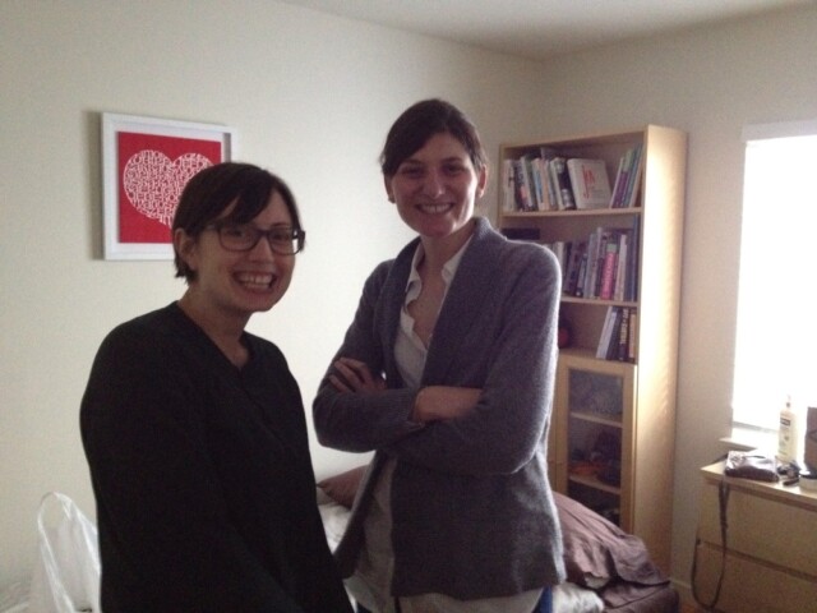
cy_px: 306
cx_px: 408
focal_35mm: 35
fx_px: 826
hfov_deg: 52.6
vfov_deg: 40.7
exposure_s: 1/15
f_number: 2.4
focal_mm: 4.28
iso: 800
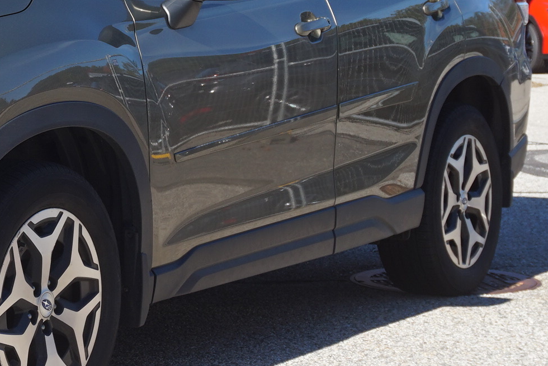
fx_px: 1848
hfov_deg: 16.4
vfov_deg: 11.3
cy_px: 73
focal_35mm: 121
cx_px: -48
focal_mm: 29
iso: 100
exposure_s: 1/200
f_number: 7.1
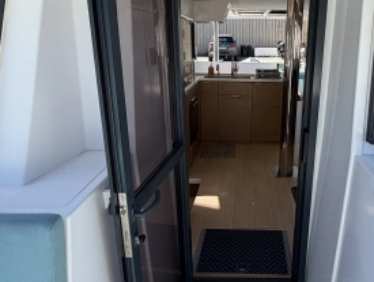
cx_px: 252
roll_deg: -1.4
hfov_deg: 61.7
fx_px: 303
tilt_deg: -16.7
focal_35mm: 28
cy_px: 123
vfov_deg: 49.7
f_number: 2.2
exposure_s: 1/510
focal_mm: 2.22
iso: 40
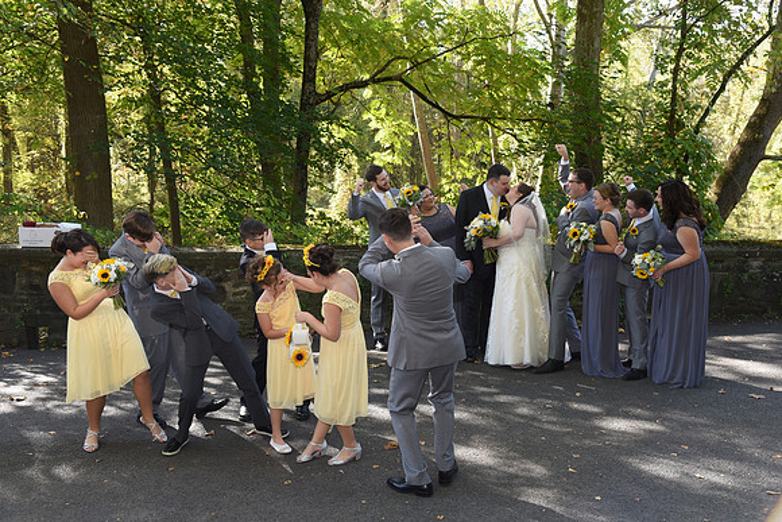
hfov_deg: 54.4
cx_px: 391
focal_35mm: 35
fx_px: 760
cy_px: 261
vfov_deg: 37.9
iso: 640
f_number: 5.6
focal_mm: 35
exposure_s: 1/200
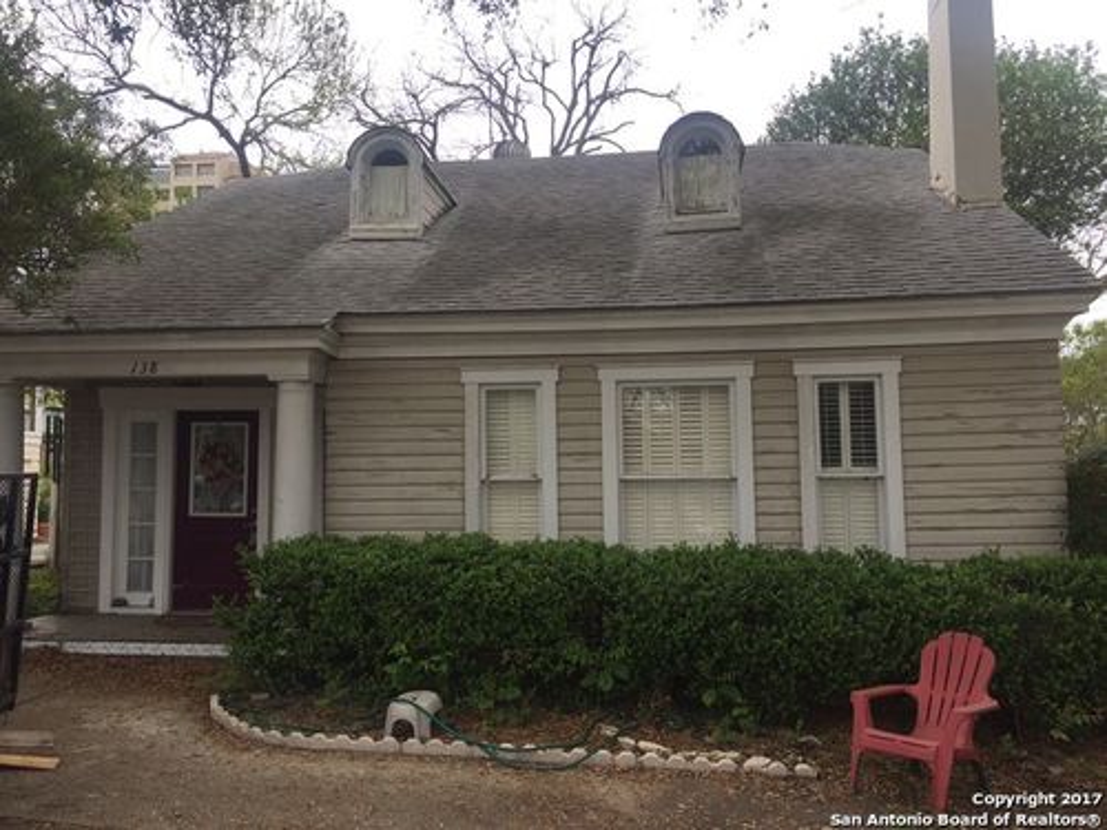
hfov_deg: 61.7
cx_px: 554
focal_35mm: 29
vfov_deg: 48.2
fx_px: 927
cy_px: 415
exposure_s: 1/719
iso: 32
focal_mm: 4.15
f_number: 2.2
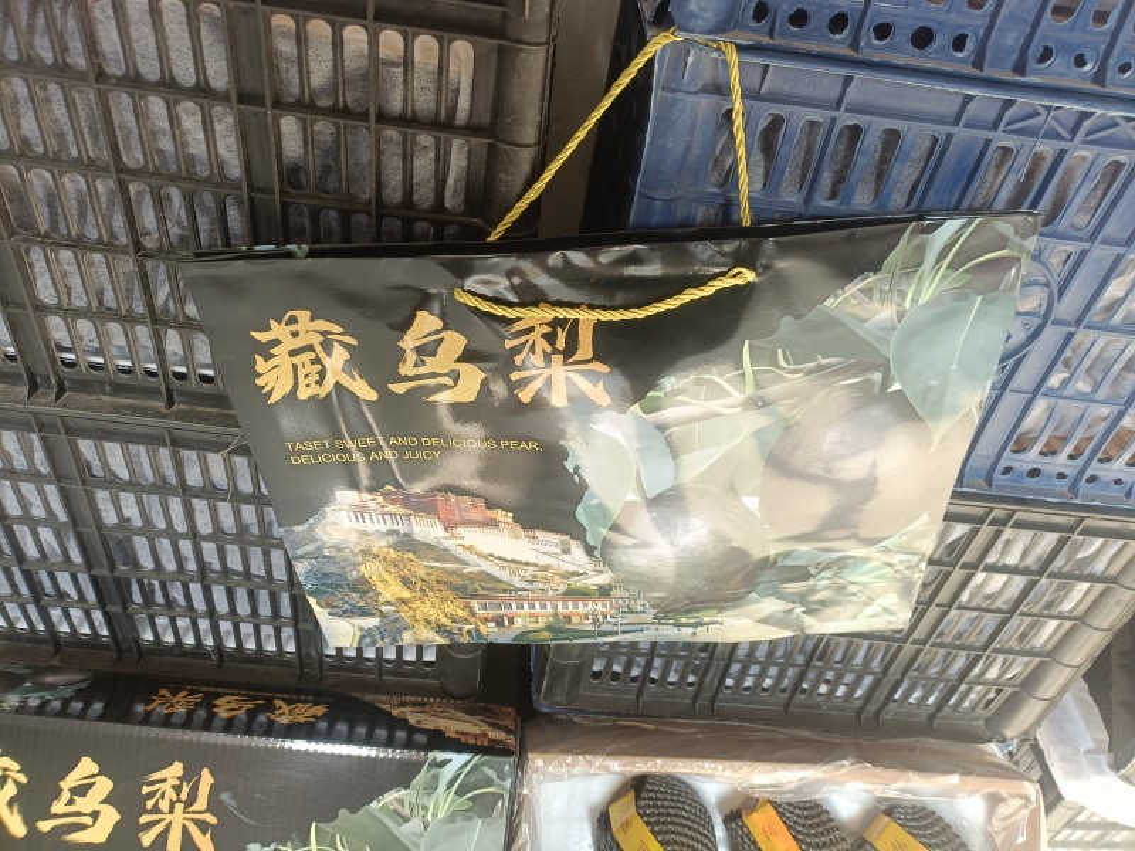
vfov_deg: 54.9
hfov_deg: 69.4
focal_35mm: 25
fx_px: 820
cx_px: 568
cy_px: 426
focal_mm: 4.7
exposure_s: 1/50
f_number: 1.7
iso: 320
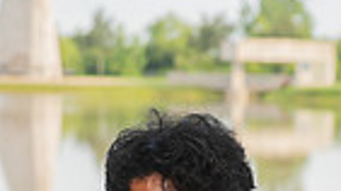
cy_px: 488
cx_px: 225
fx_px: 1689
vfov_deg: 6.1
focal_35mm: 187
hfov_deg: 11.5
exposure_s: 1/400
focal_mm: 56
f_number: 4.5
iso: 250
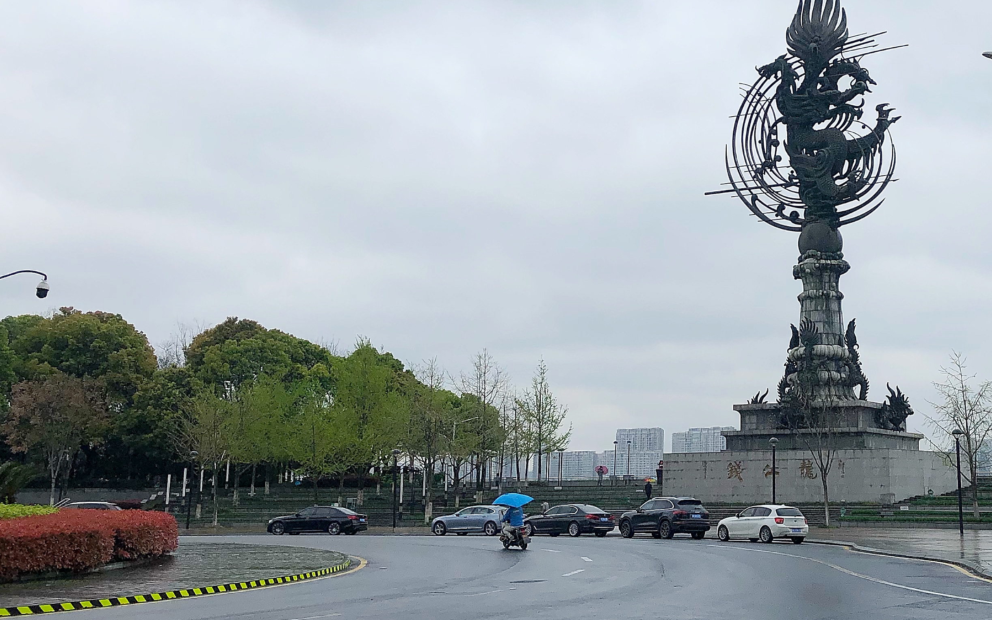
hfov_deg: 39.7
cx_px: 773
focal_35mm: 49
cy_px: 243
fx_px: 1325
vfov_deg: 26.3
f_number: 1.8
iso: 20
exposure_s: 1/1000
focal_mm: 3.99
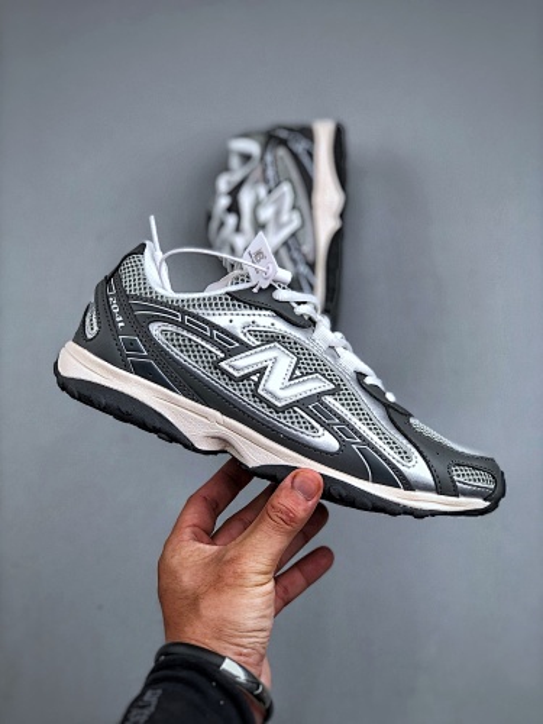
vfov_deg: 33.8
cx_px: 272
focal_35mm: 57
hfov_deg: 25.7
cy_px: 362
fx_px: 1192
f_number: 2.8
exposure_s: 1/100
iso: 32
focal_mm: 6.6
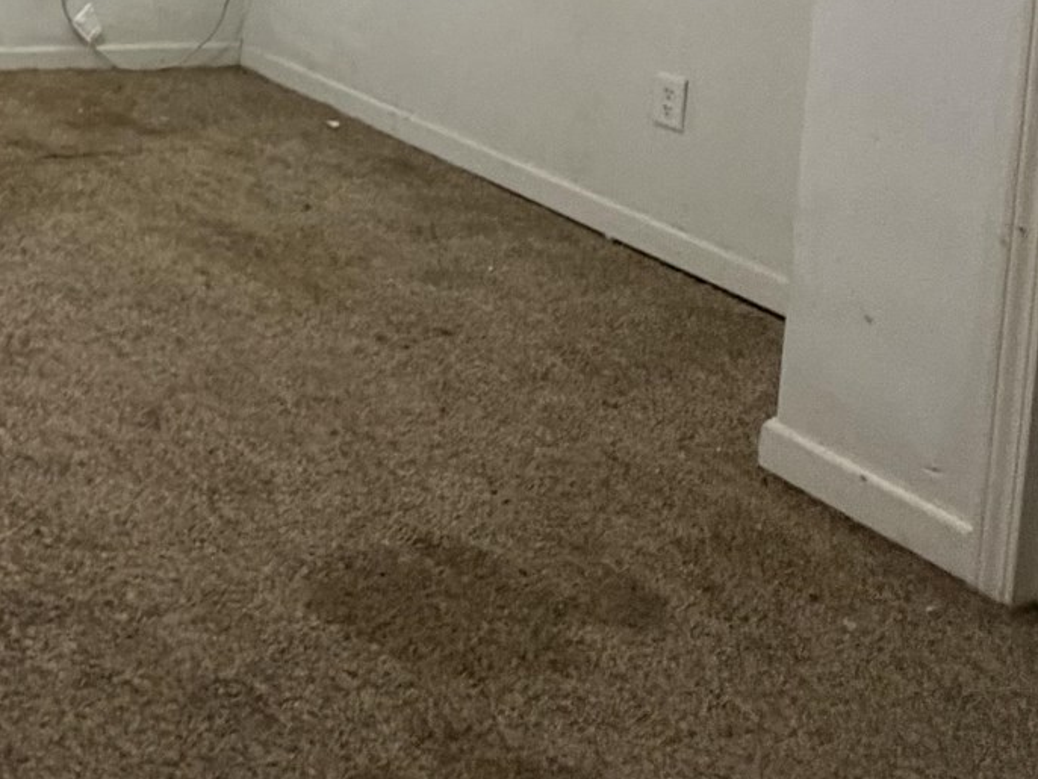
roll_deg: -3.4
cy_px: -198
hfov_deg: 34.3
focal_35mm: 47
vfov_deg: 26.7
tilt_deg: -4.1
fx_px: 1410
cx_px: -133
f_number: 2.2
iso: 400
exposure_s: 1/60
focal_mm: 2.22
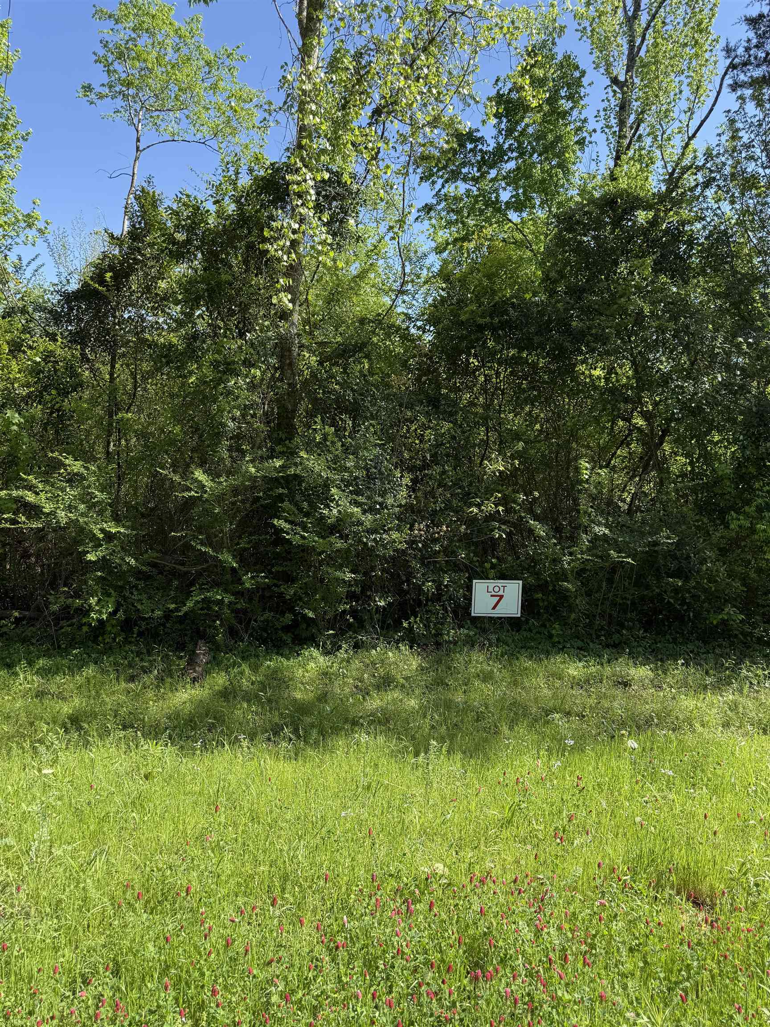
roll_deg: -1.6
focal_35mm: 24
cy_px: 514
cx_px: 385
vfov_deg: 71.6
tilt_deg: -3.8
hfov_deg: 56.8
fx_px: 712
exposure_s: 1/1337
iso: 80
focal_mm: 6.76
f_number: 1.78
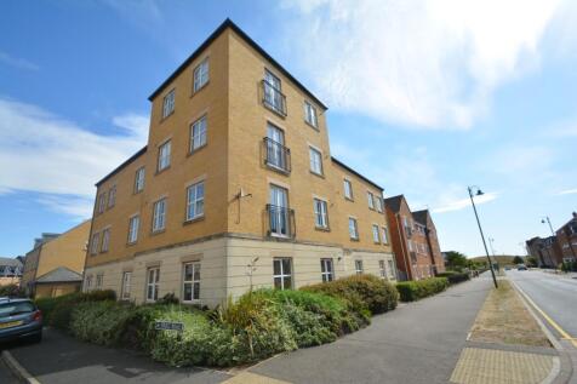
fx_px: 240
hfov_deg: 100.4
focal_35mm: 15
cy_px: 192
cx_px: 288
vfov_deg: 77.3
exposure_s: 1/320
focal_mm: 10
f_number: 9
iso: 100
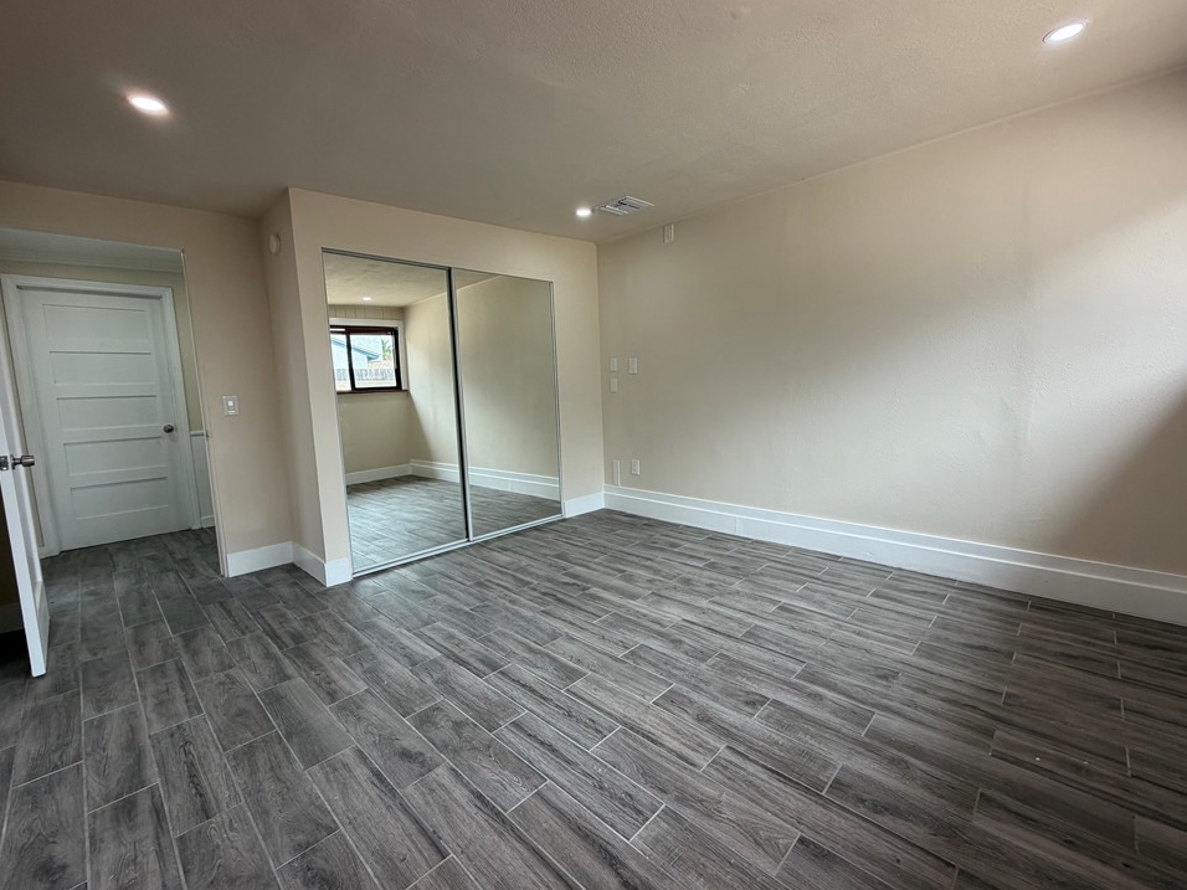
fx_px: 514
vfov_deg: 81.7
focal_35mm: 15
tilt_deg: -6.8
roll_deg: +2.5
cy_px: 443
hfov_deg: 98.2
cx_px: 605
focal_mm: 2.22
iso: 100
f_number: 2.2
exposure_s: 1/121
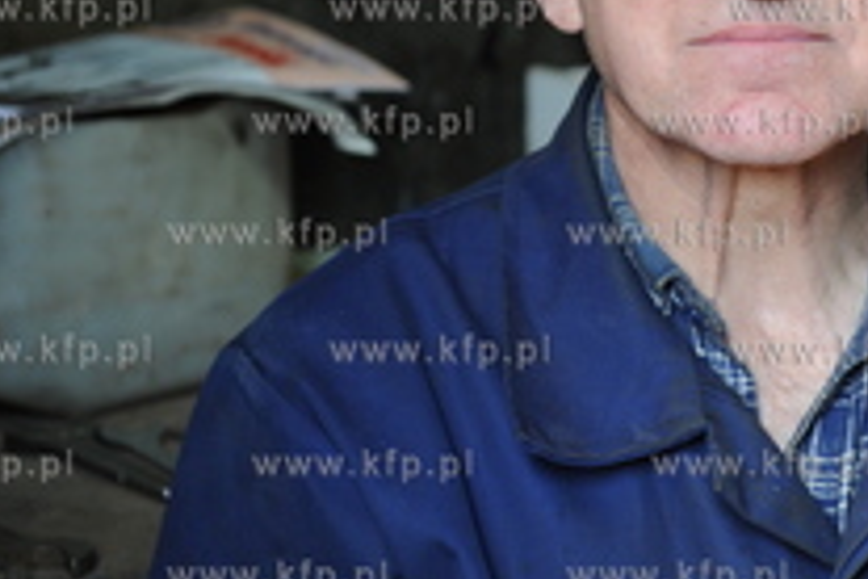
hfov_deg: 15.2
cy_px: 63
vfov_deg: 10.1
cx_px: 587
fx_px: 3255
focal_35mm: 135
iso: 400
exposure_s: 1/80
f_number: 4
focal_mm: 70
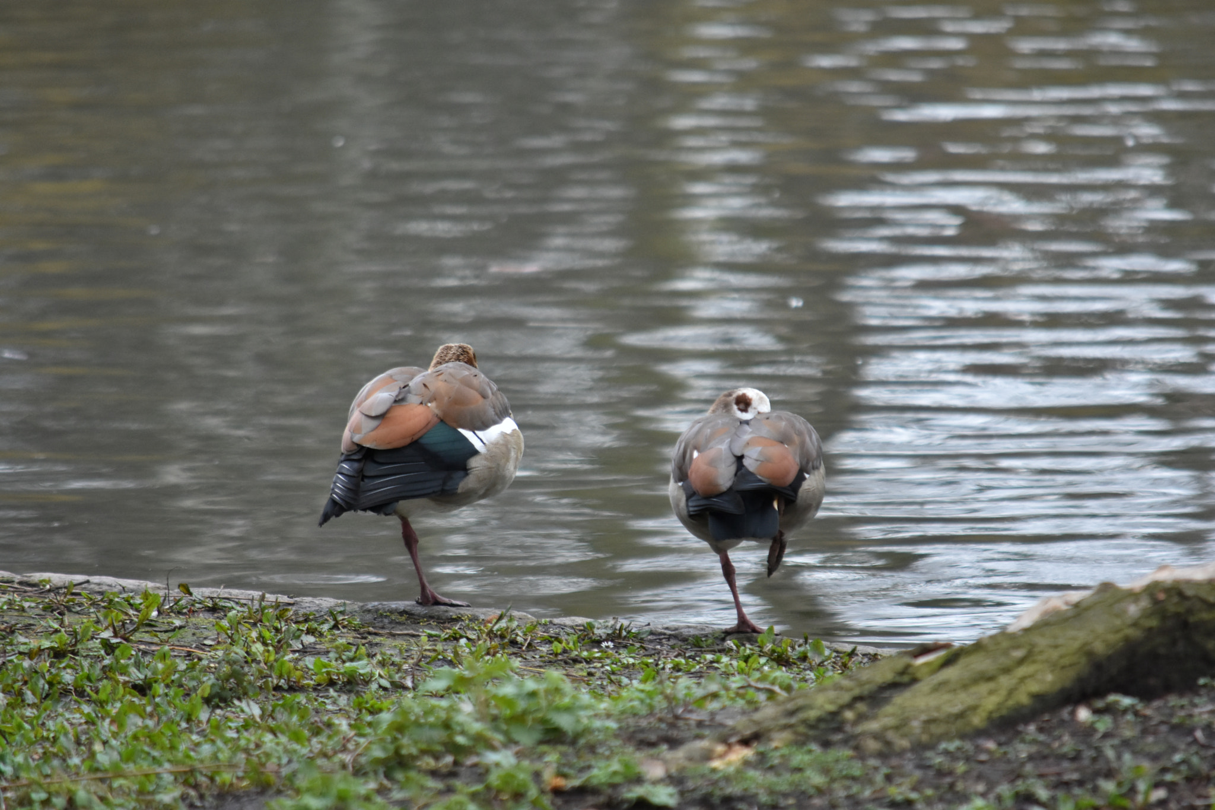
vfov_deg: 3.1
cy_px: 405
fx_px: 15185
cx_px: 608
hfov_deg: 4.6
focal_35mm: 450
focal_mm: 300
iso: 1000
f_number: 5.6
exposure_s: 1/400
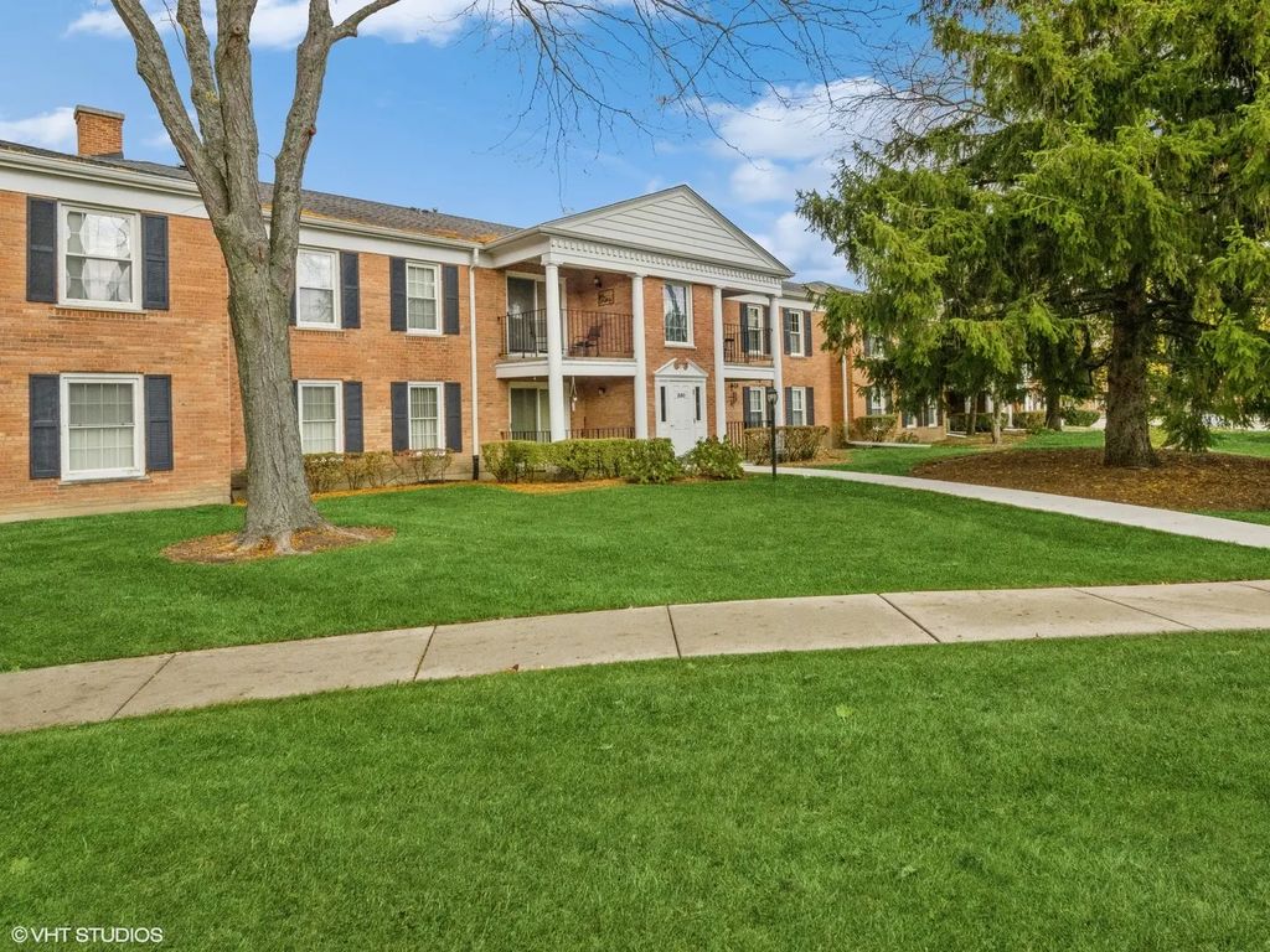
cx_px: 635
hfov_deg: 81.7
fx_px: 734
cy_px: 476
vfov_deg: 66.0
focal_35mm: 20
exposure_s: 1/320
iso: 400
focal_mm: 10
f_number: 8
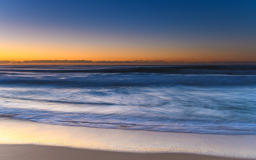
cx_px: 128
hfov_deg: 56.1
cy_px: 78
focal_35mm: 34
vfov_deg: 36.8
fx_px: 240
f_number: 6.3
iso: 200
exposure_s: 2
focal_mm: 22
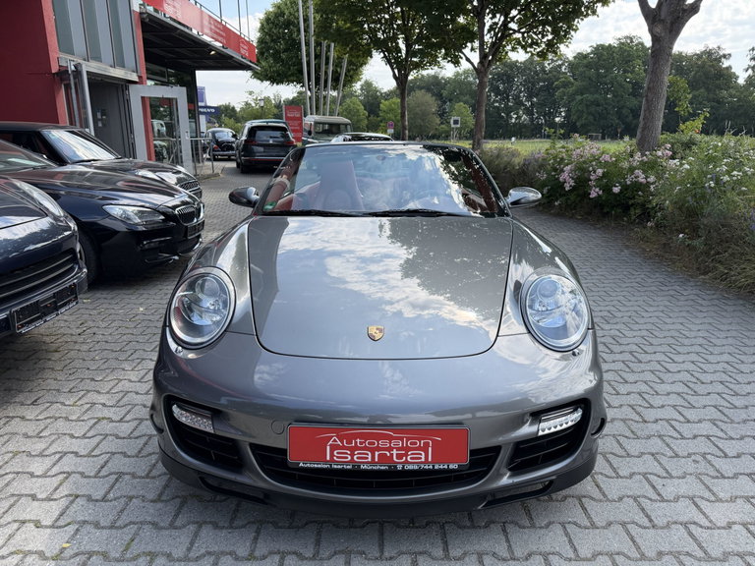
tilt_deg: -15.8
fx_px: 523
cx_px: 378
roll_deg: +0.3
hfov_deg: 71.6
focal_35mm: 24
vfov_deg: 56.8
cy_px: 283
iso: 100
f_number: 1.78
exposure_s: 1/2053
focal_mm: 6.76
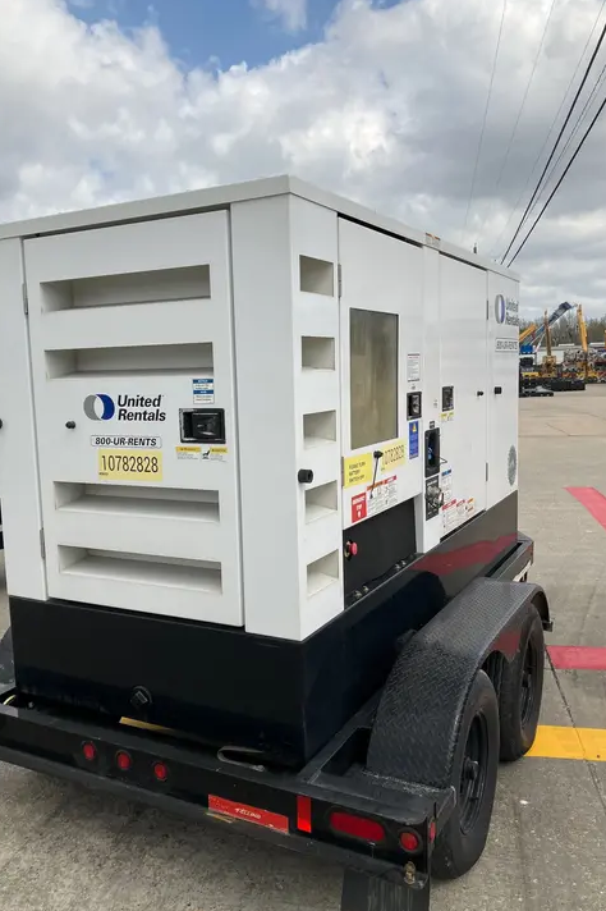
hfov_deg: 43.4
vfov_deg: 62.0
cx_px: 258
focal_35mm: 30
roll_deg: +2.8
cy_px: 452
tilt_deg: -4.2
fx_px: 758
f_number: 1.8
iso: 32
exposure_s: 1/2433
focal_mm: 3.99
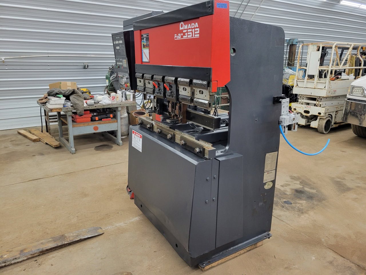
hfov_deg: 67.3
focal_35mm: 26
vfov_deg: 53.1
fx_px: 275
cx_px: 183
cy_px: 138
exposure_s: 1/60
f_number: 1.8
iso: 250
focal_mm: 5.4
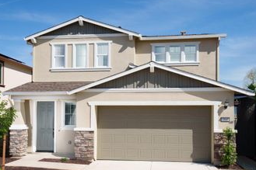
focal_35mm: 35
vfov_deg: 37.8
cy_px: 95
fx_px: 249
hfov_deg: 54.5
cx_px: 129
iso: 160
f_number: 9
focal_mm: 23
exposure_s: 1/320
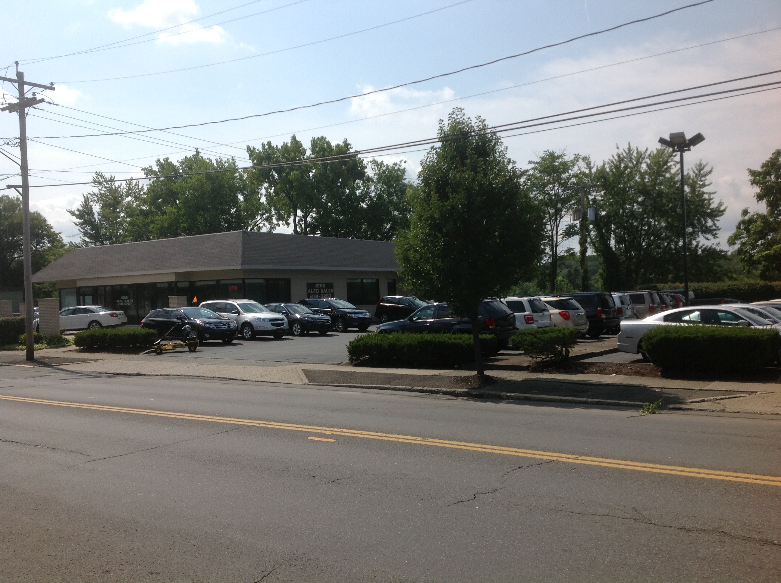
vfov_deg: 40.6
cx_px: 390
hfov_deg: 52.7
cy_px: 292
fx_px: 788
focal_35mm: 35
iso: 50
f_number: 2.4
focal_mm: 4.28
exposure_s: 1/3030
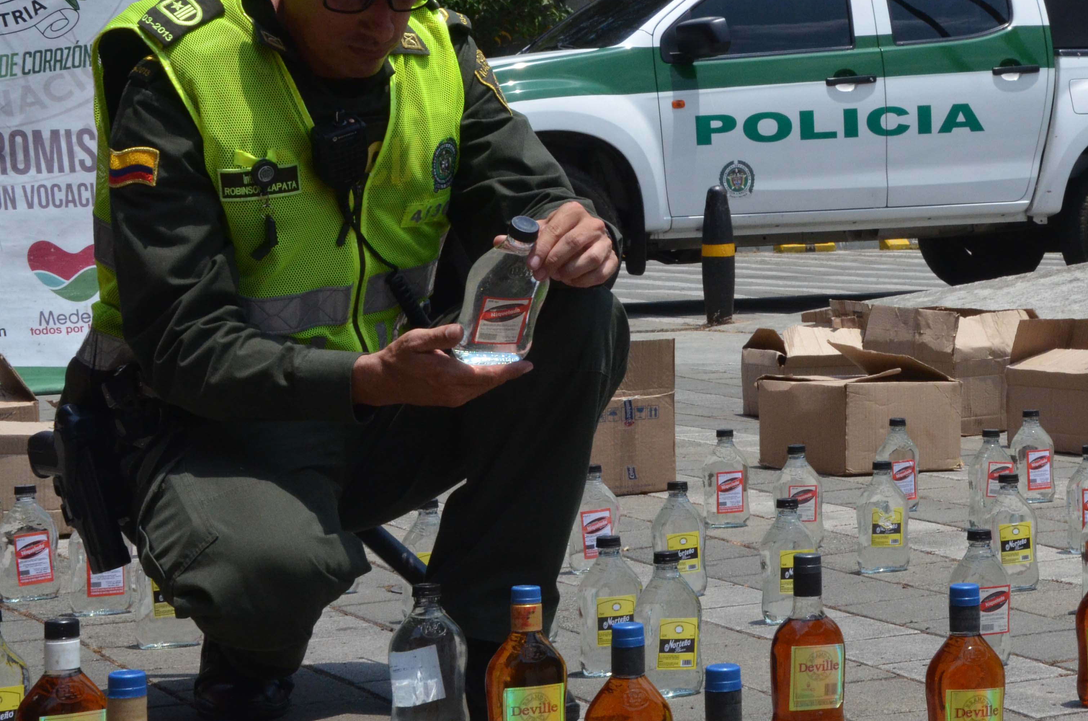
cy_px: 359
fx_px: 2805
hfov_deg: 21.7
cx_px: 876
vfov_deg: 14.6
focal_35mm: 93
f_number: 14
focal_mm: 38
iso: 1250
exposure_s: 1/800
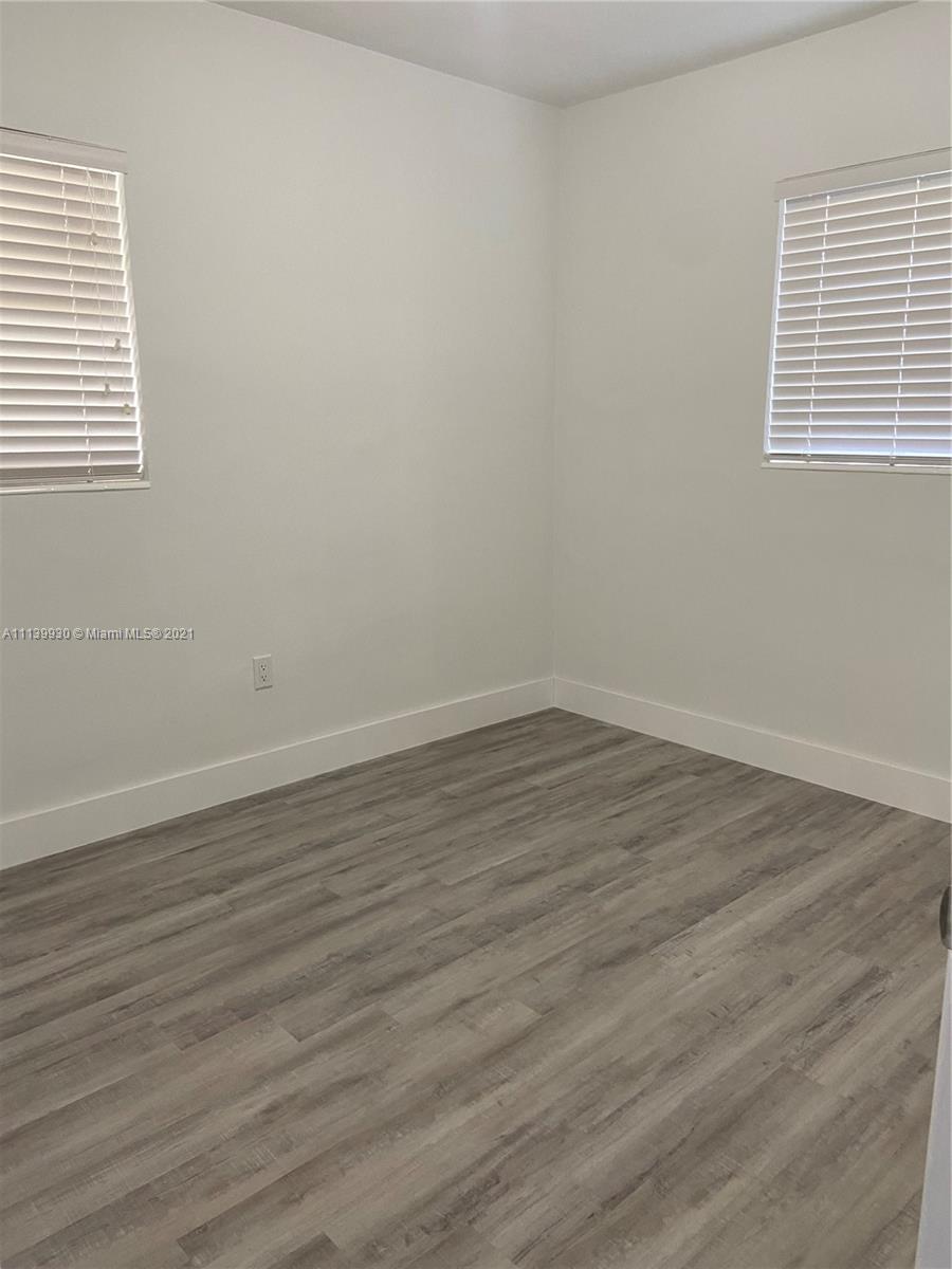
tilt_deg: -11.4
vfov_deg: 67.3
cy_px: 634
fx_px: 953
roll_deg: +0.8
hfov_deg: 53.1
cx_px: 476
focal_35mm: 26
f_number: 1.8
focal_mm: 4.25
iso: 100
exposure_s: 1/60
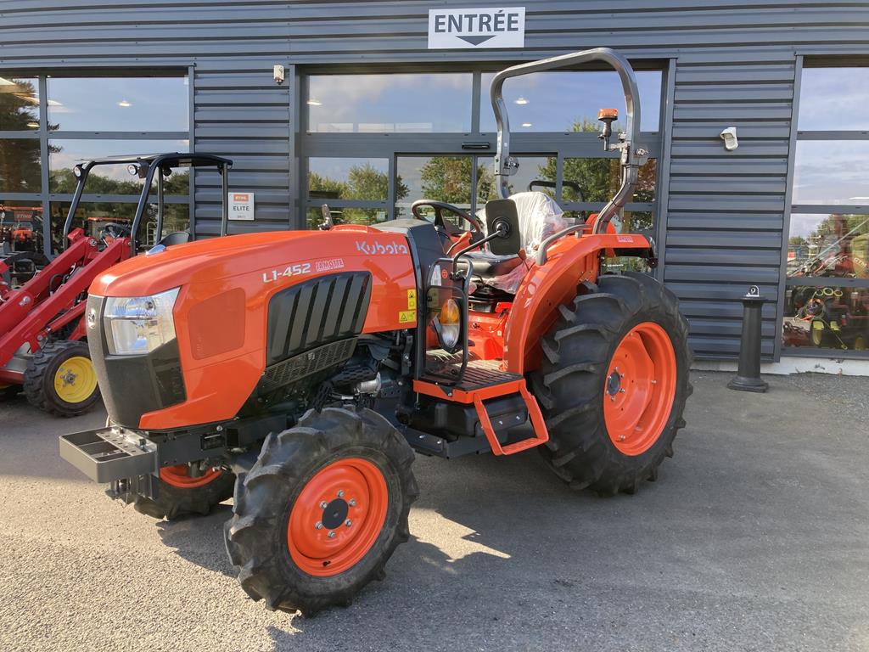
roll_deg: -0.8
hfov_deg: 63.4
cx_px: 434
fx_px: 703
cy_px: 326
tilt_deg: -6.6
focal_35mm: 28
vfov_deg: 49.7
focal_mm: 3.99
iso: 20
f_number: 1.8
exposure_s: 1/222
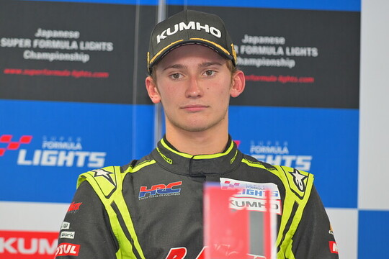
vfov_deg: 6.8
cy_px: 130
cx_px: 194
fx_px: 2188
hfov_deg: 10.2
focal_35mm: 202
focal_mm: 135
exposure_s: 1/200
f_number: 2.8
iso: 800
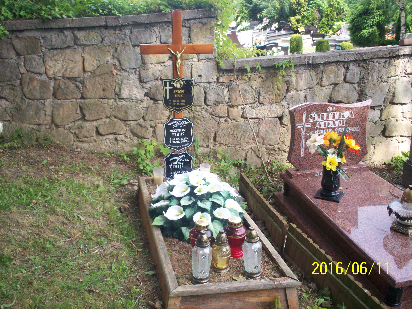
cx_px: 206
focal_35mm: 36
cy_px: 154
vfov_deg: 39.7
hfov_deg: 51.4
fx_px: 428
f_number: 4.5
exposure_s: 1/101
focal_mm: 6
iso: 100
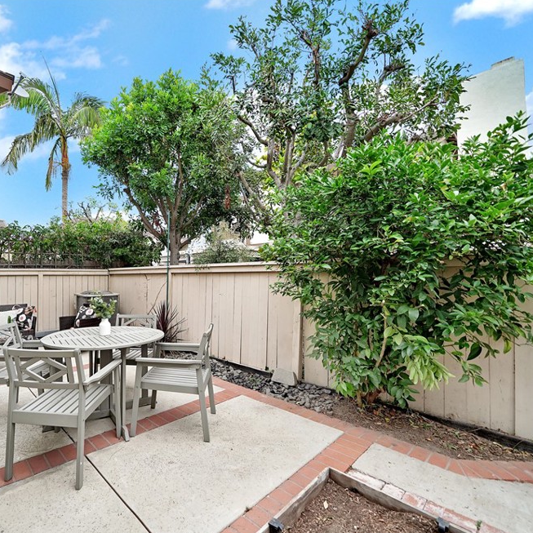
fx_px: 279
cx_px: 188
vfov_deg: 87.4
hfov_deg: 85.0
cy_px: 275
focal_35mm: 16
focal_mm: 12
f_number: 4
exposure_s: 1/500
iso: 100
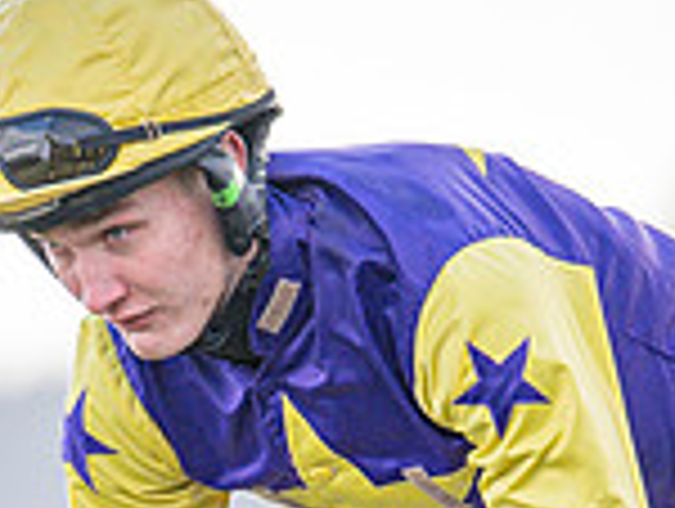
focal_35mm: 1728
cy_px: 827
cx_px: 74
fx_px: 33749
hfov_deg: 1.1
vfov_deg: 0.9
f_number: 5
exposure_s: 1/1250
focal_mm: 400
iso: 800
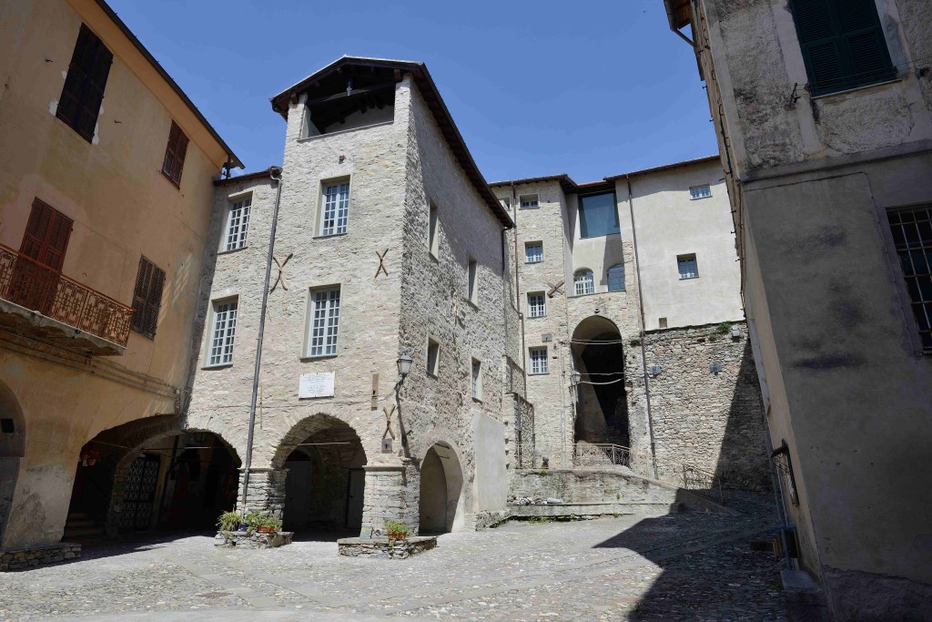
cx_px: 466
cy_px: 311
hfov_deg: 78.6
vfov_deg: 57.2
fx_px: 570
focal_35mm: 22
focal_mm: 22
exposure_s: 1/250
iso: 100
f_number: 8
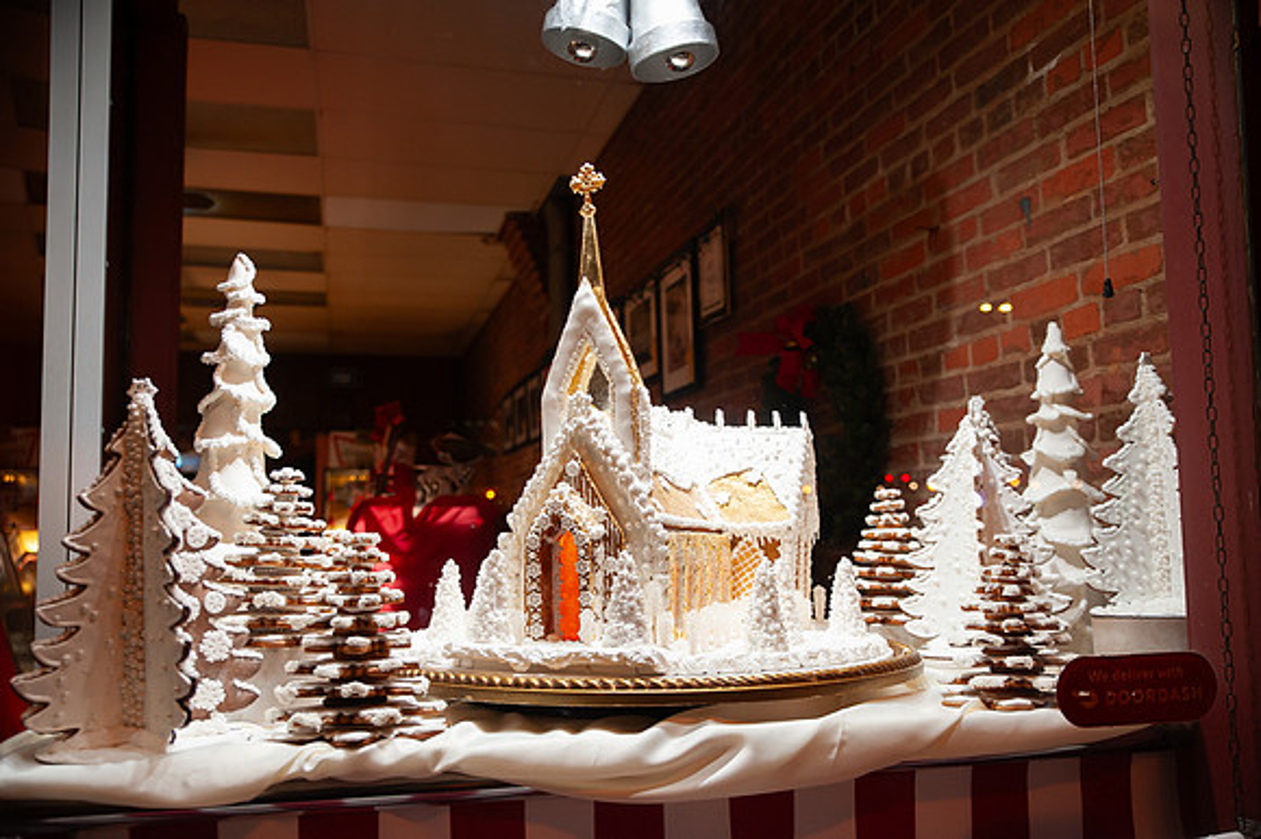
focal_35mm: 32
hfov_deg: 58.7
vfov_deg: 41.1
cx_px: 630
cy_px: 420
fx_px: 1120
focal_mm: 32
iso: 1000
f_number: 2.8
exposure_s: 1/125
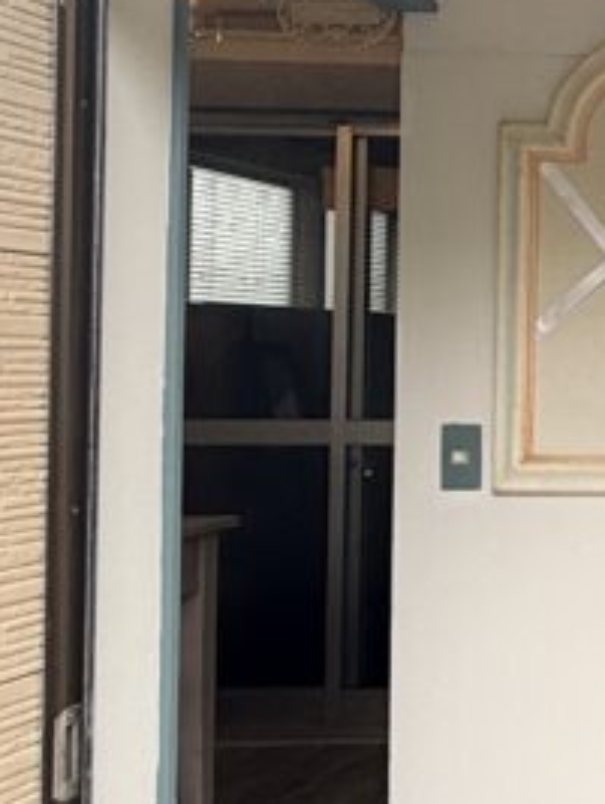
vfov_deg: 28.9
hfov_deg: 16.5
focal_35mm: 67
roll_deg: -0.1
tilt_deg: +1.6
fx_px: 1558
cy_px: 340
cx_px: 1219
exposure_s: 1/304
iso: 50
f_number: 2.2
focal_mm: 2.22
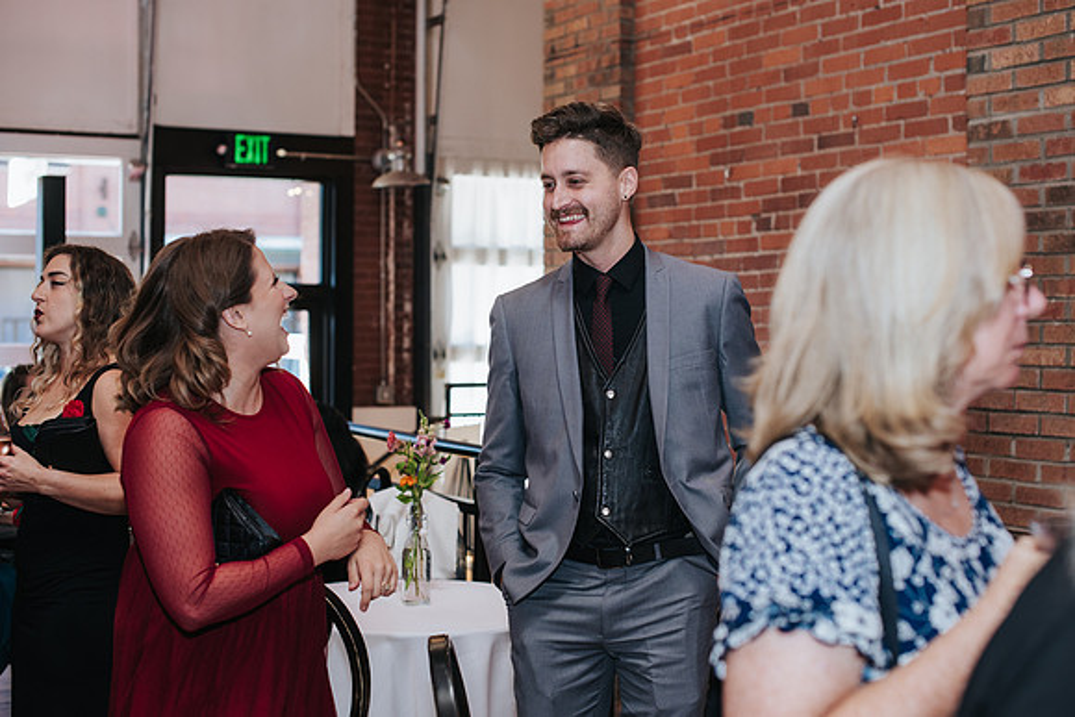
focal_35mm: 52
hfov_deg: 38.3
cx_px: 538
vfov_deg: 26.1
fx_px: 1549
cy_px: 358
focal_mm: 50
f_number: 3.2
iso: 800
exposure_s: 1/200
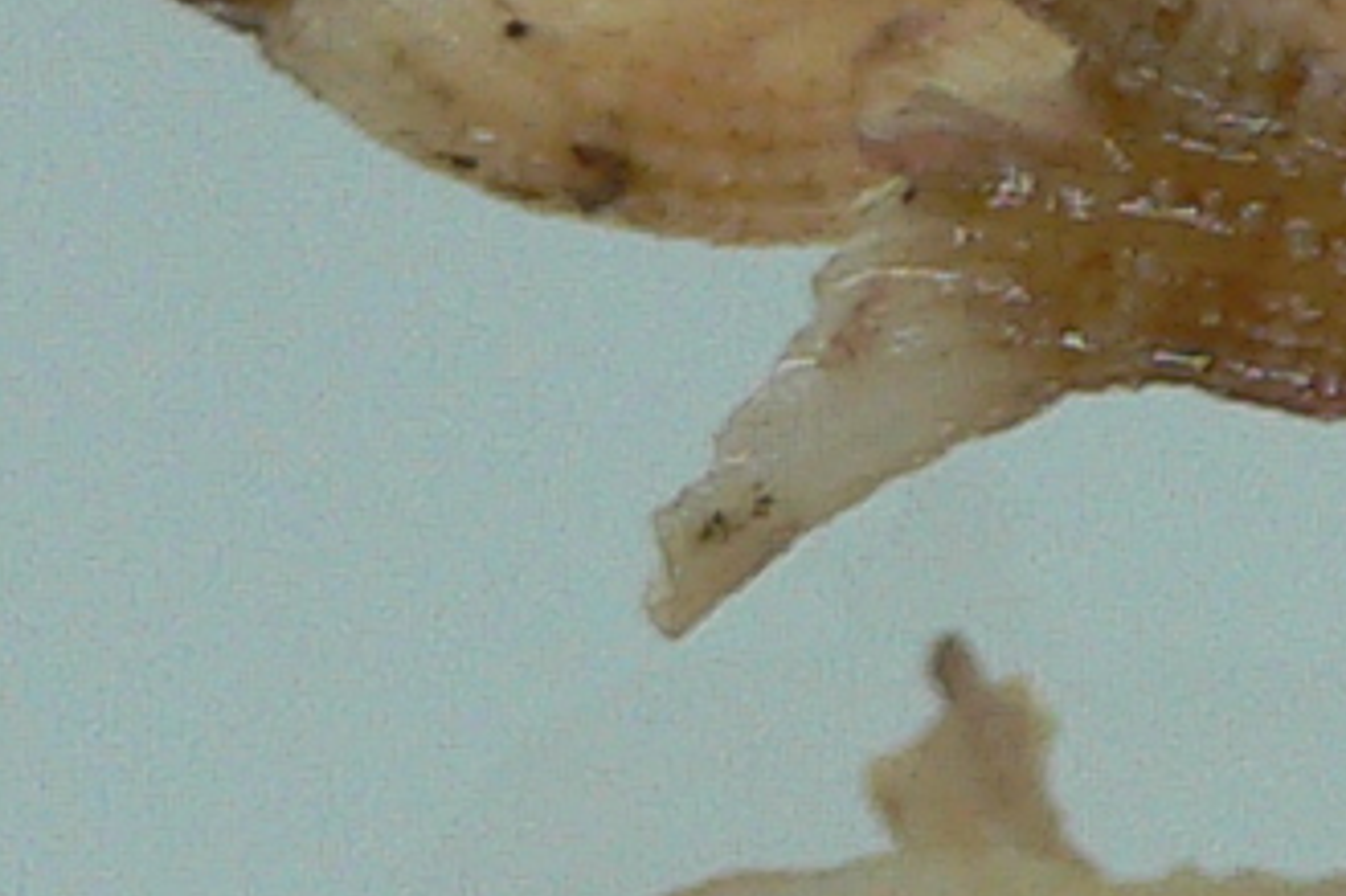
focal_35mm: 223
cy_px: 74
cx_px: 3007
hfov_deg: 8.6
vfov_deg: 6.1
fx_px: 8333
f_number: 2.8
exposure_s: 1/60
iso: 80
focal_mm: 4.6
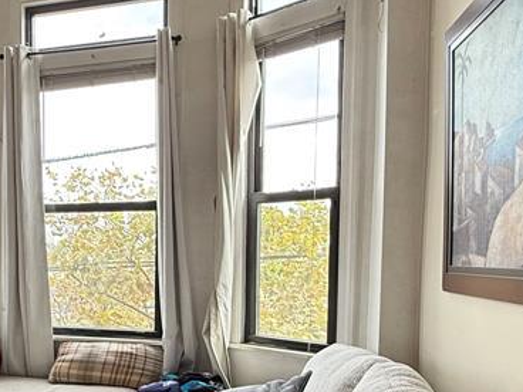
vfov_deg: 36.0
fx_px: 589
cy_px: 293
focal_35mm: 39
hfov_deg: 44.6
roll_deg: -0.3
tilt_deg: -2.0
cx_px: 78
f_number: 2.2
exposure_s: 1/120
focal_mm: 2.22
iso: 160
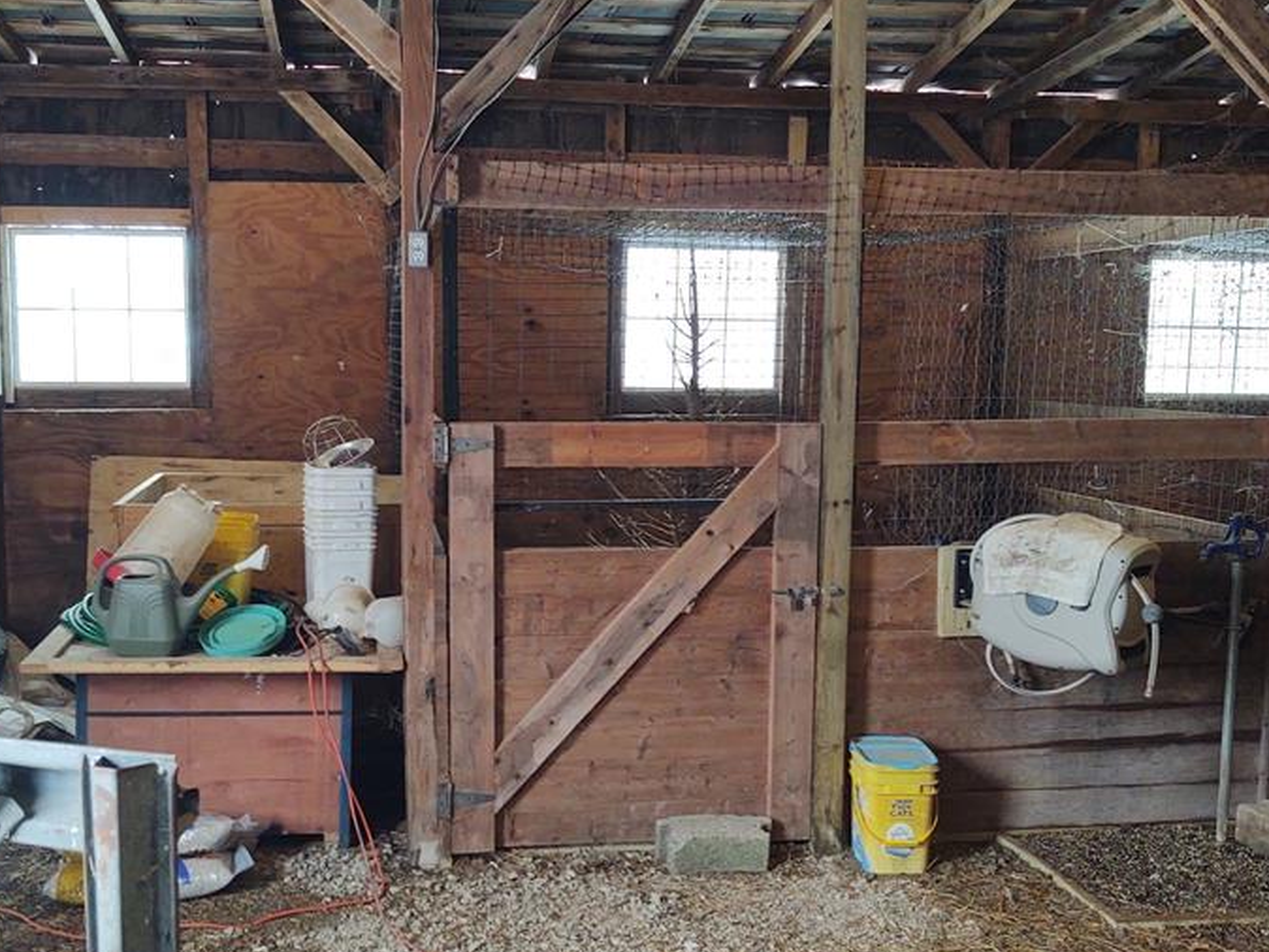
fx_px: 1504
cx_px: 516
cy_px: 529
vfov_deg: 35.1
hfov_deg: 45.5
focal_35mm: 41
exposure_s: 1/50
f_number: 1.7
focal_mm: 4.75
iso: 203
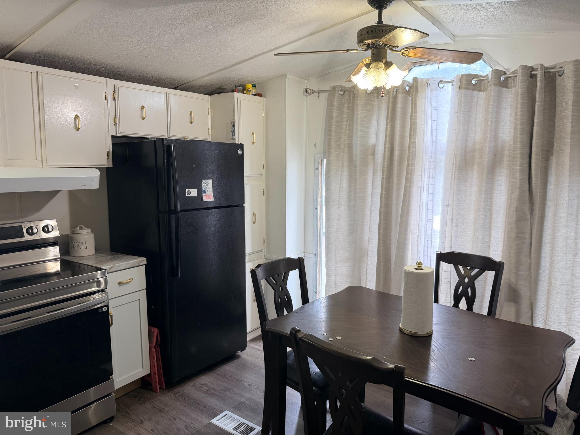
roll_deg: -1.6
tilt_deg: -8.9
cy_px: 218
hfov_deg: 71.6
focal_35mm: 24
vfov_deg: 56.8
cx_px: 290
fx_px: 402
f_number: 1.78
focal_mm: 6.76
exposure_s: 1/120
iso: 160
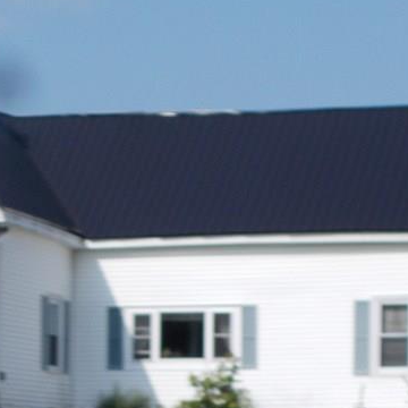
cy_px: 389
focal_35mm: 191
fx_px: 2547
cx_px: 169
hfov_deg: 9.2
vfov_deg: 9.1
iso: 80
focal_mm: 13.5
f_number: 14.5
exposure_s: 1/80
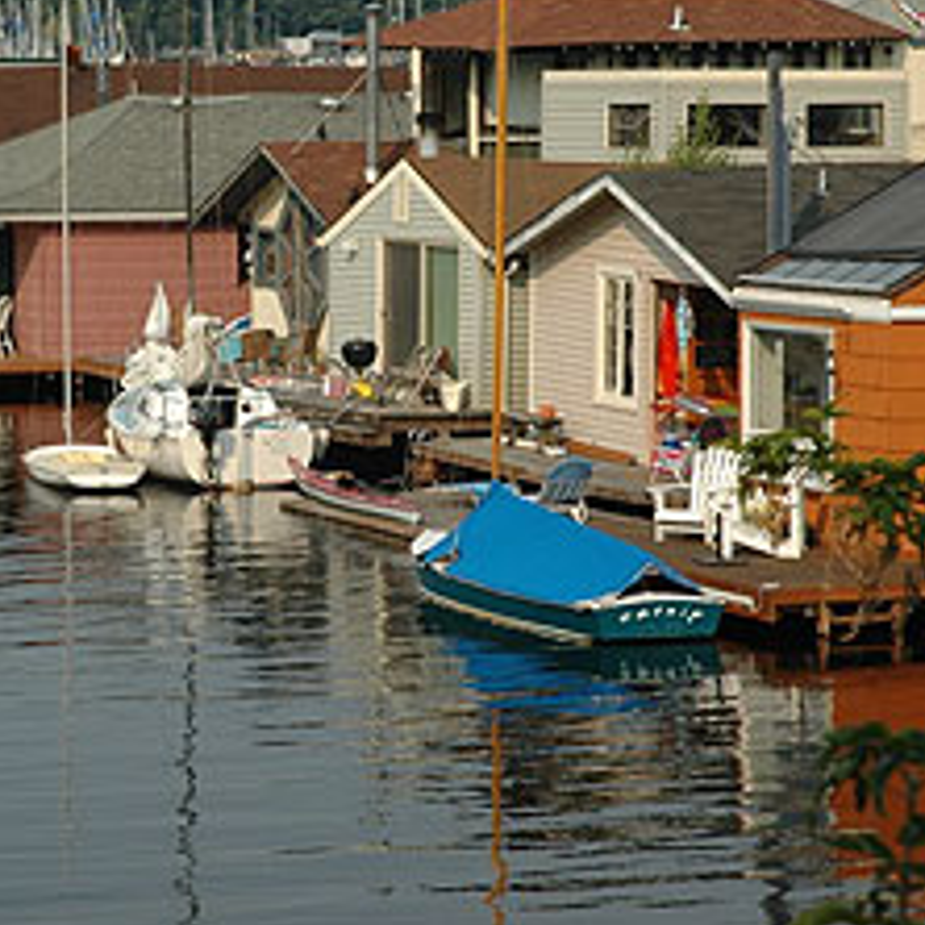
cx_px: 296
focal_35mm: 142
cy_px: 335
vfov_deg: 12.3
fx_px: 4289
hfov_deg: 12.3
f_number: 9
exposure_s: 1/320
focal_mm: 55
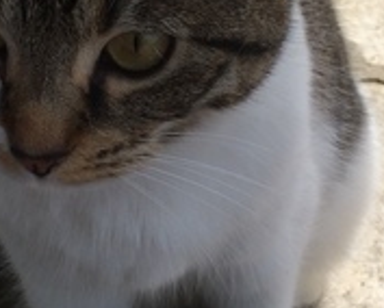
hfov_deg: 19.8
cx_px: 100
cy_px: 65
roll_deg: +15.2
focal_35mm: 96
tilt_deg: -40.8
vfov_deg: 16.0
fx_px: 1092
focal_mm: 4.15
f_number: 2.2
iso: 32
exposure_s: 1/1109
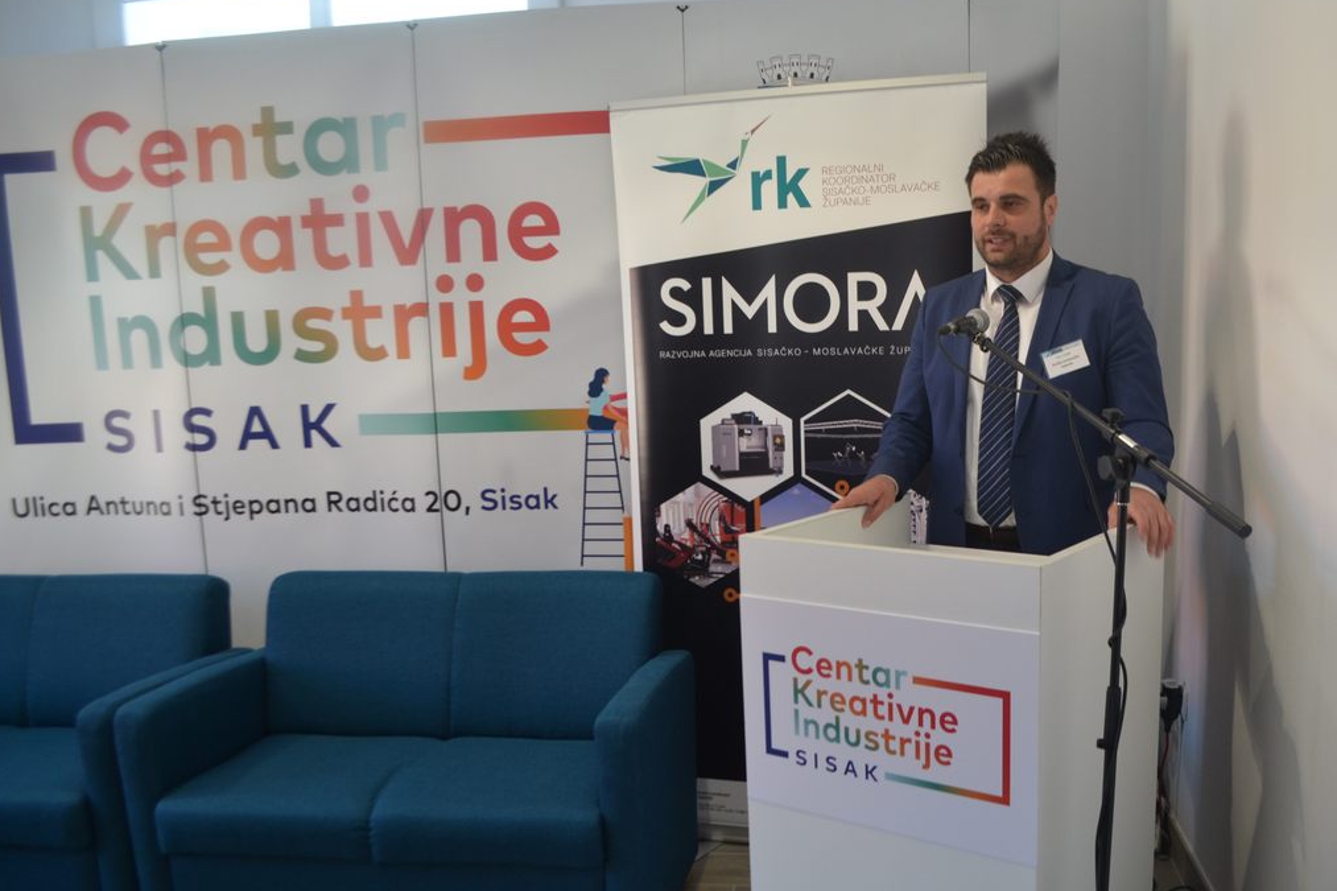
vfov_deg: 41.1
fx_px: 1188
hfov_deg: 58.4
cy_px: 491
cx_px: 779
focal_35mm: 32
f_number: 3.5
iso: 400
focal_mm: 18
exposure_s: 1/60
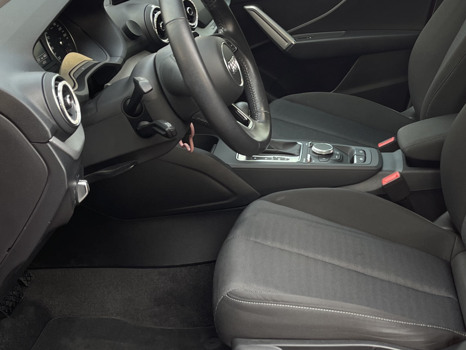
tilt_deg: -22.3
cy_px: 134
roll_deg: -0.6
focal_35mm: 56
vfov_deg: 26.0
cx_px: 343
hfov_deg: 33.7
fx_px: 754
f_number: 1.6
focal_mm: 5.1
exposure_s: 1/121
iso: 80
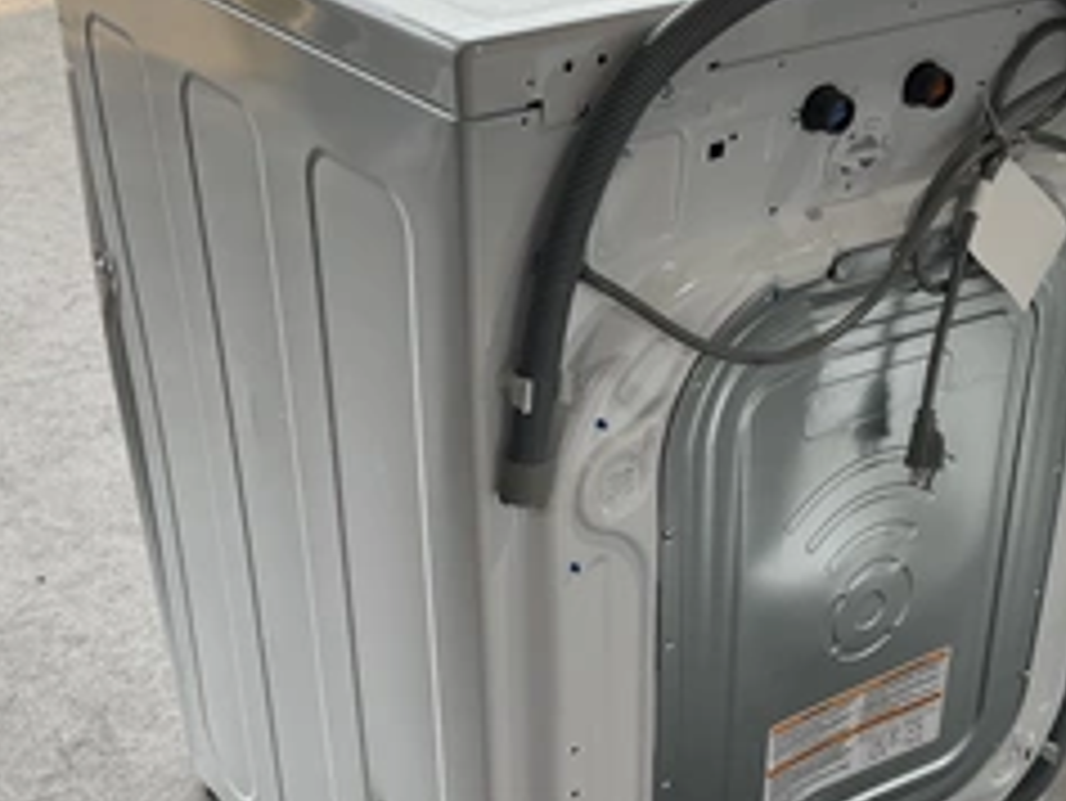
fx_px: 1510
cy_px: 446
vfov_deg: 29.7
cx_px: 639
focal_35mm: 49
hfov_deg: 38.7
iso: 25
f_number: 1.8
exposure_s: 1/174
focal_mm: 3
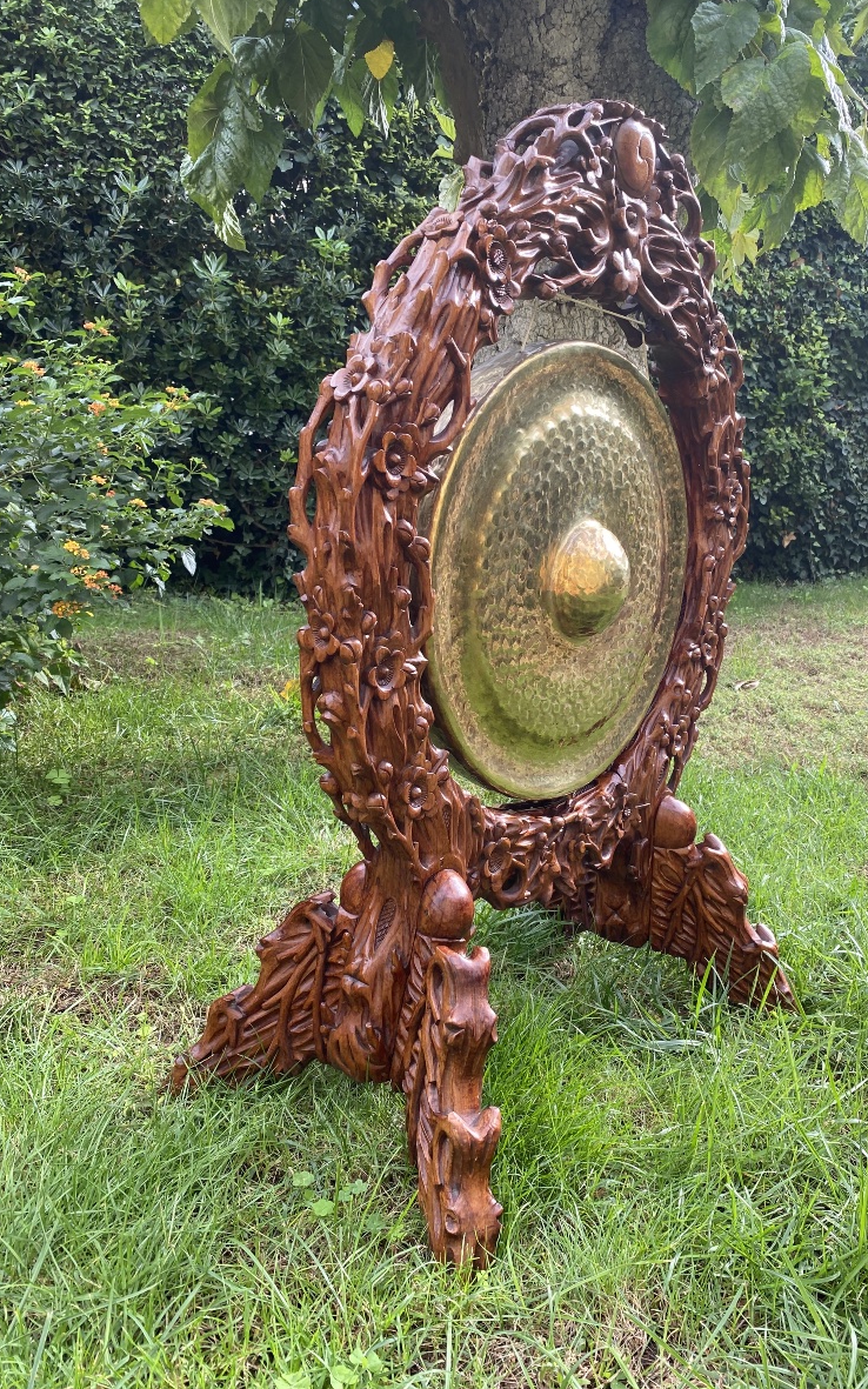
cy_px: 689
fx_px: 1060
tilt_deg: -11.7
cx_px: 513
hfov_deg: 44.3
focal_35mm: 28
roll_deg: -3.4
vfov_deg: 66.5
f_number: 1.8
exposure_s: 1/126
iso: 32
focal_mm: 4.25
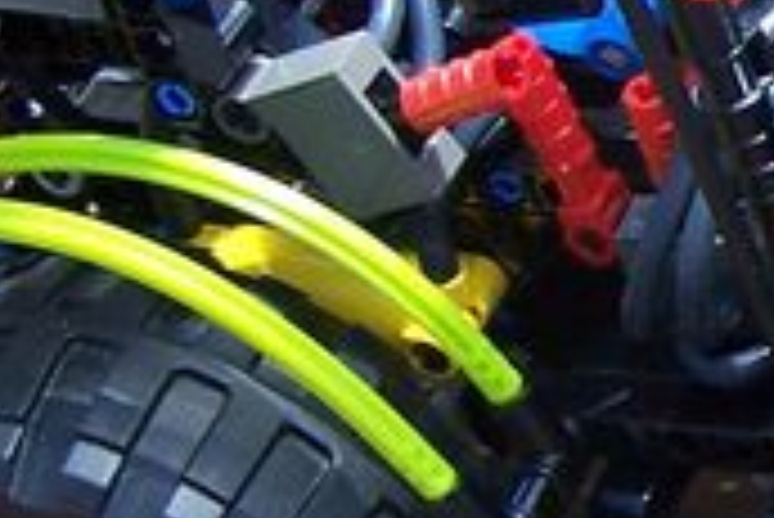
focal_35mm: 184
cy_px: 135
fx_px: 3959
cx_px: 1436
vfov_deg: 7.5
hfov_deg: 10.4
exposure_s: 1/350
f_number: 2.8
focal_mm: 6.3
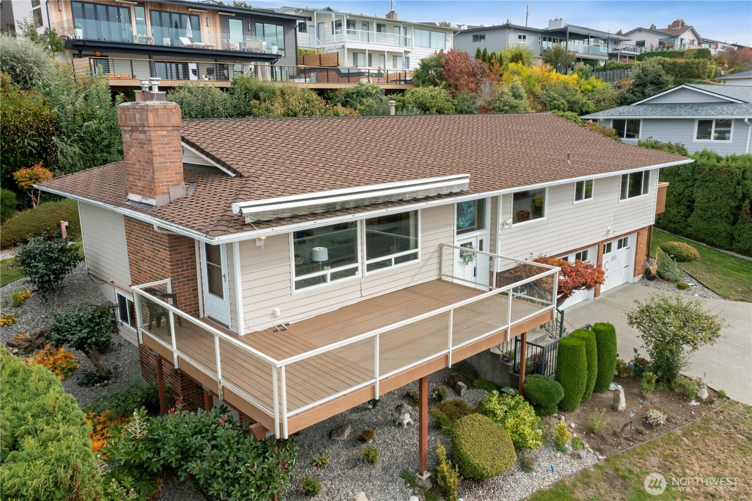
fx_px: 585
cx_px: 376
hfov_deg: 65.5
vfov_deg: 46.4
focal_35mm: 28
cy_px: 250
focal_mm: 10.26
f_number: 8
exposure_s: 1/120
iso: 200
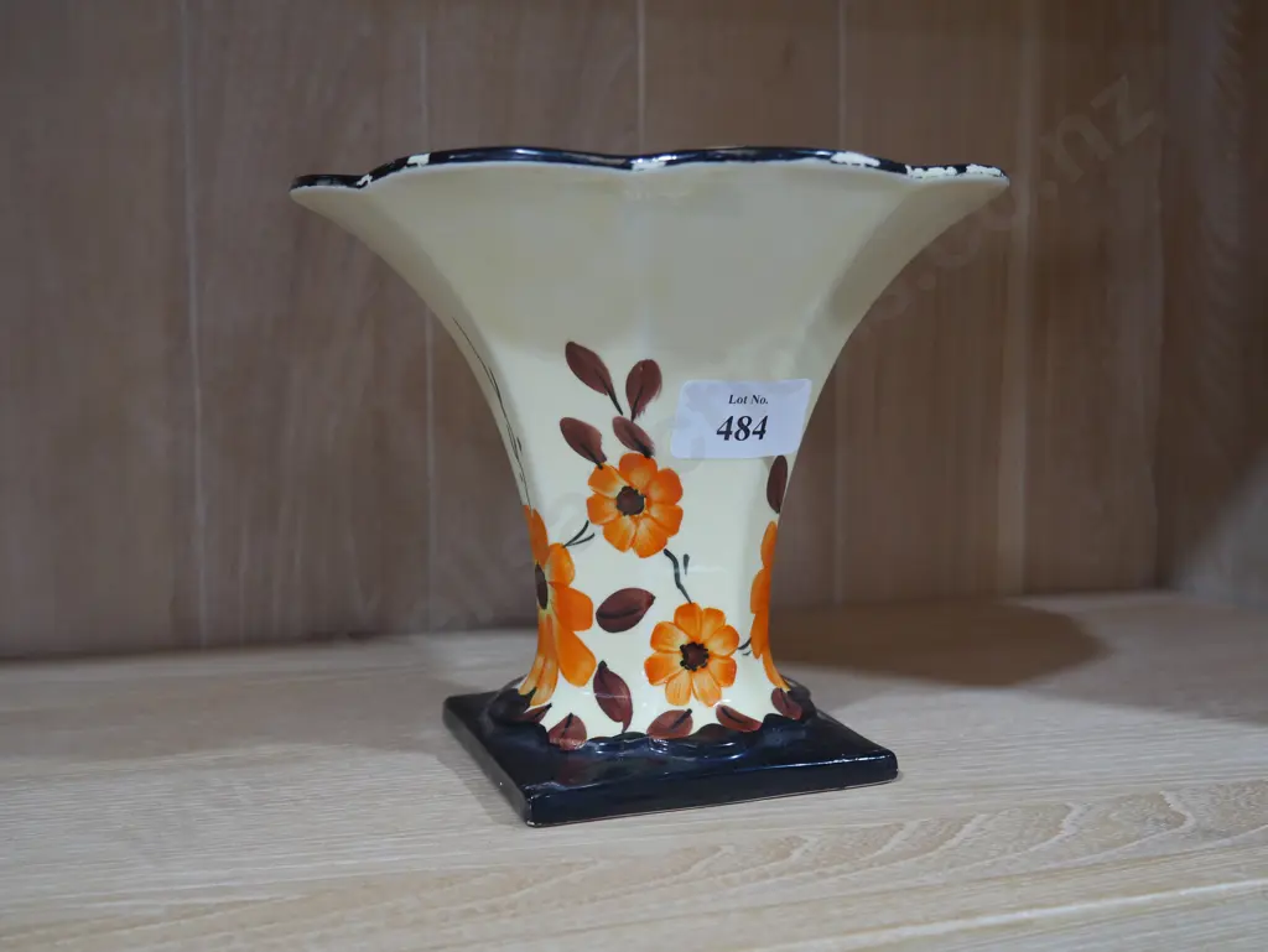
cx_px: 634
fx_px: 1393
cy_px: 476
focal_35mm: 38
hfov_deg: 49.0
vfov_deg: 37.8
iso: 800
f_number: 4.1
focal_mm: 19
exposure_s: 1/60
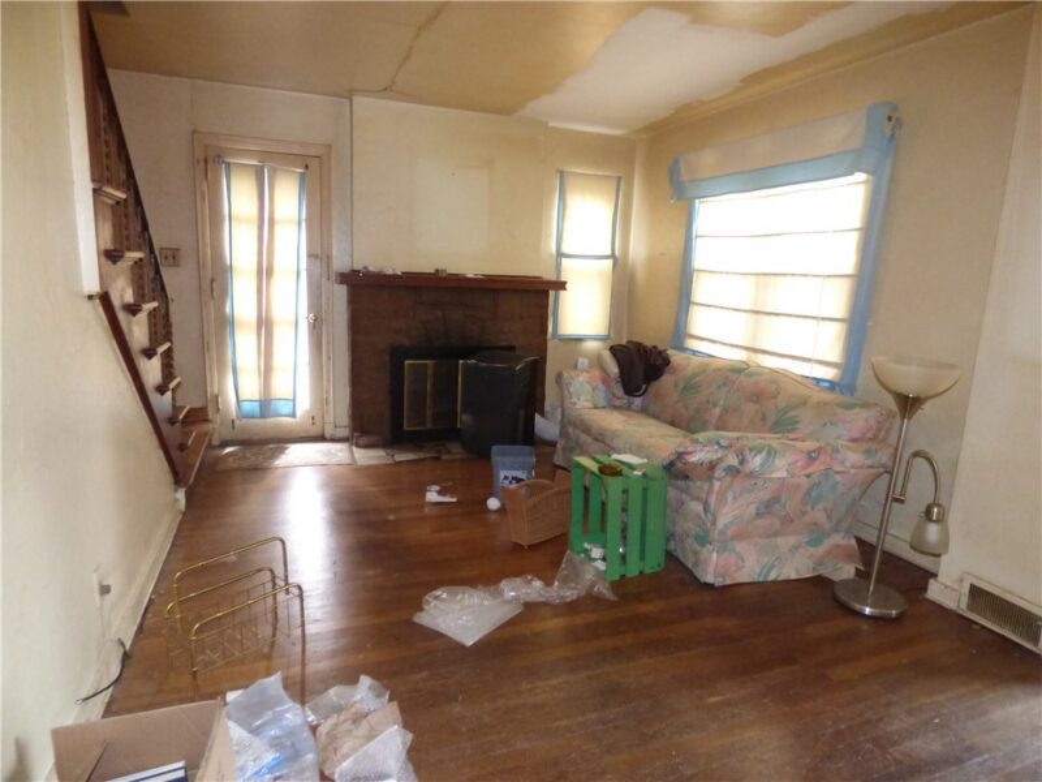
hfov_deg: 81.7
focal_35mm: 20
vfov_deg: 66.0
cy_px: 391
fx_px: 602
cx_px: 521
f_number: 2.8
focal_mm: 3.58
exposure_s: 1/30
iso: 800
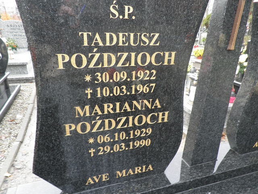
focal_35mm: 24
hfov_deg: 71.6
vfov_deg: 56.8
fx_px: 179
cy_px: 97
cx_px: 129
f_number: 3.3
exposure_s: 1/30
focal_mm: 4.3
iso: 125
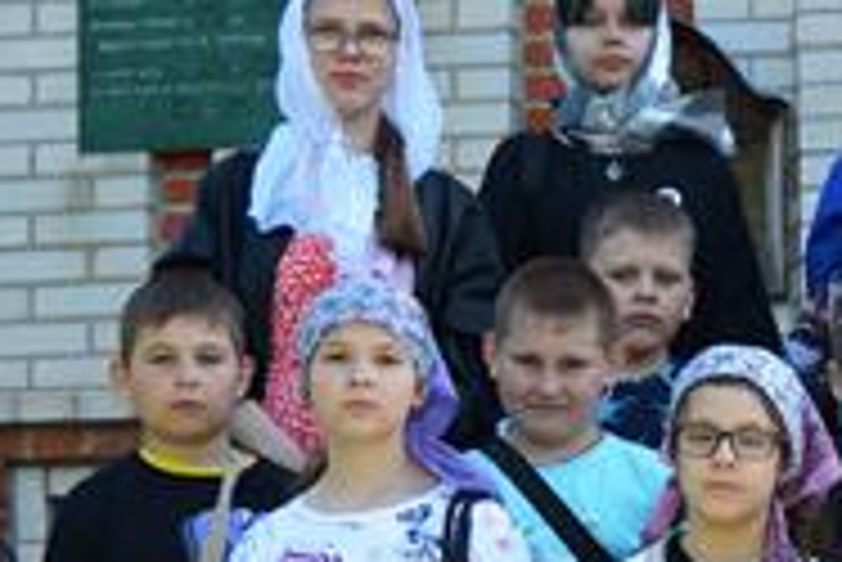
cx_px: 1216
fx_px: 3605
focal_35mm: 154
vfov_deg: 8.9
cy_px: 371
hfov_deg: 12.7
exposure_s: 1/1250
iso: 400
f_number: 4.5
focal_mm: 24
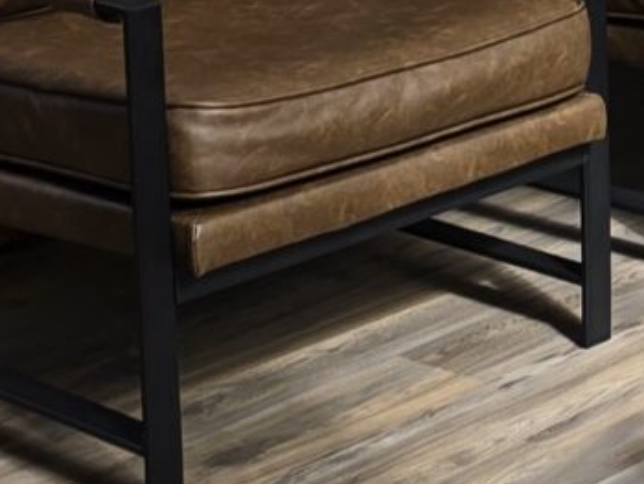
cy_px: -434
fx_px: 3128
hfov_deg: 10.8
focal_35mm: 168
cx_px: 1244
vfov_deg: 8.5
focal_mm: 6.3
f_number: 1.7
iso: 32
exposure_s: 1/180
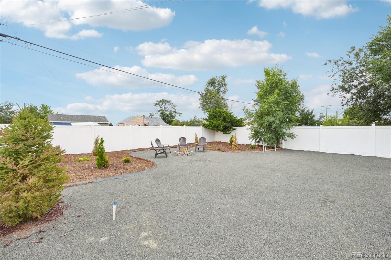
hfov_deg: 100.4
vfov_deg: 77.3
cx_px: 196
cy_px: 130
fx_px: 163
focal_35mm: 15
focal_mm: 10
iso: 800
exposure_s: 1/320
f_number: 8
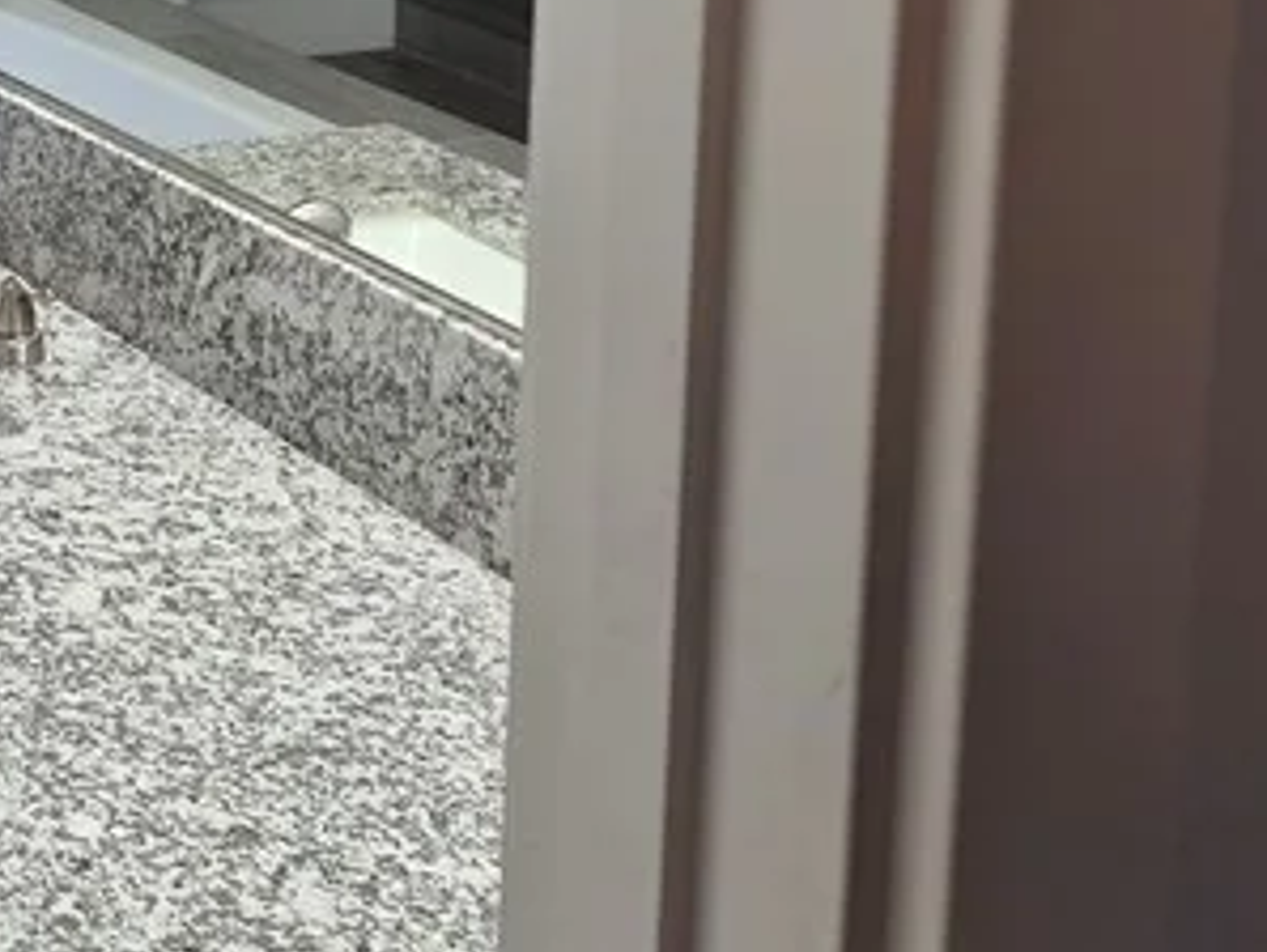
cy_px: -272
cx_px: -446
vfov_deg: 17.6
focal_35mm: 79
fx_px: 2894
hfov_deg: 21.9
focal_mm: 5.4
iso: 100
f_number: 1.8
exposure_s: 1/120
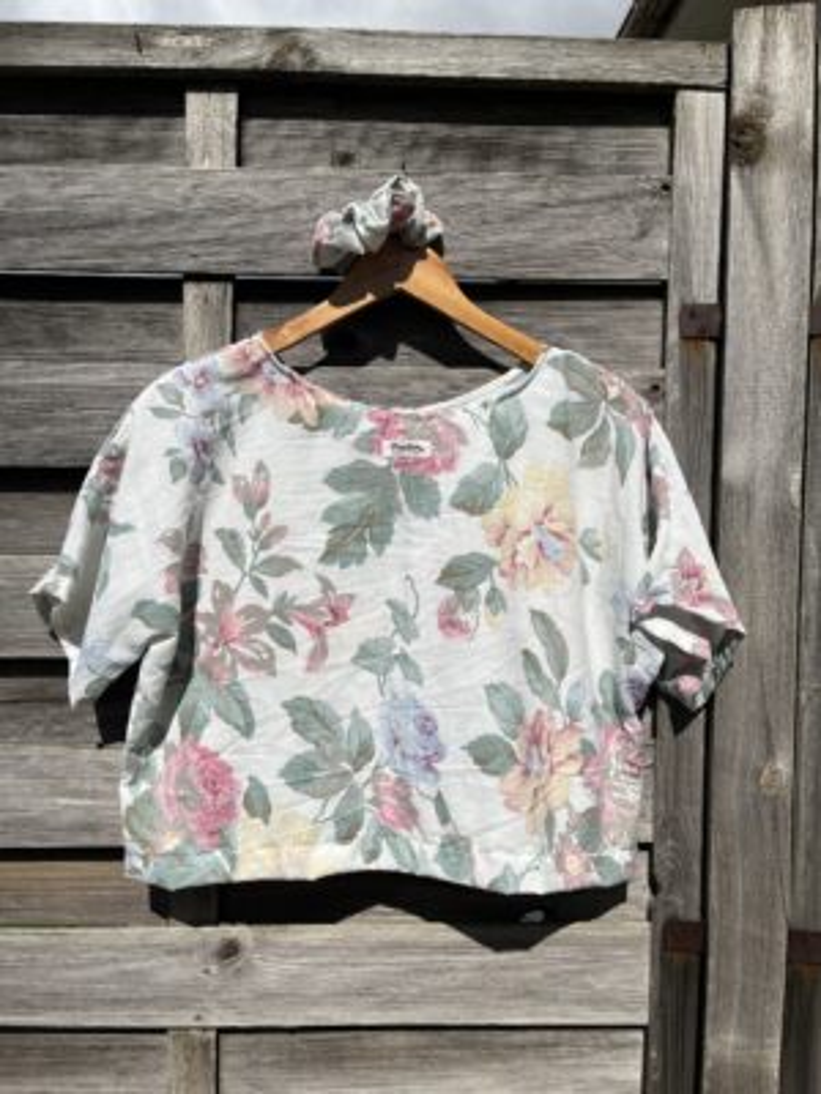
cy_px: 547
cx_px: 410
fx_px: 822
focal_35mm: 26
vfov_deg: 67.3
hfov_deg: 53.1
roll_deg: -0.5
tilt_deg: -1.2
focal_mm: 5.1
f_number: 1.6
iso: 50
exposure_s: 1/10870
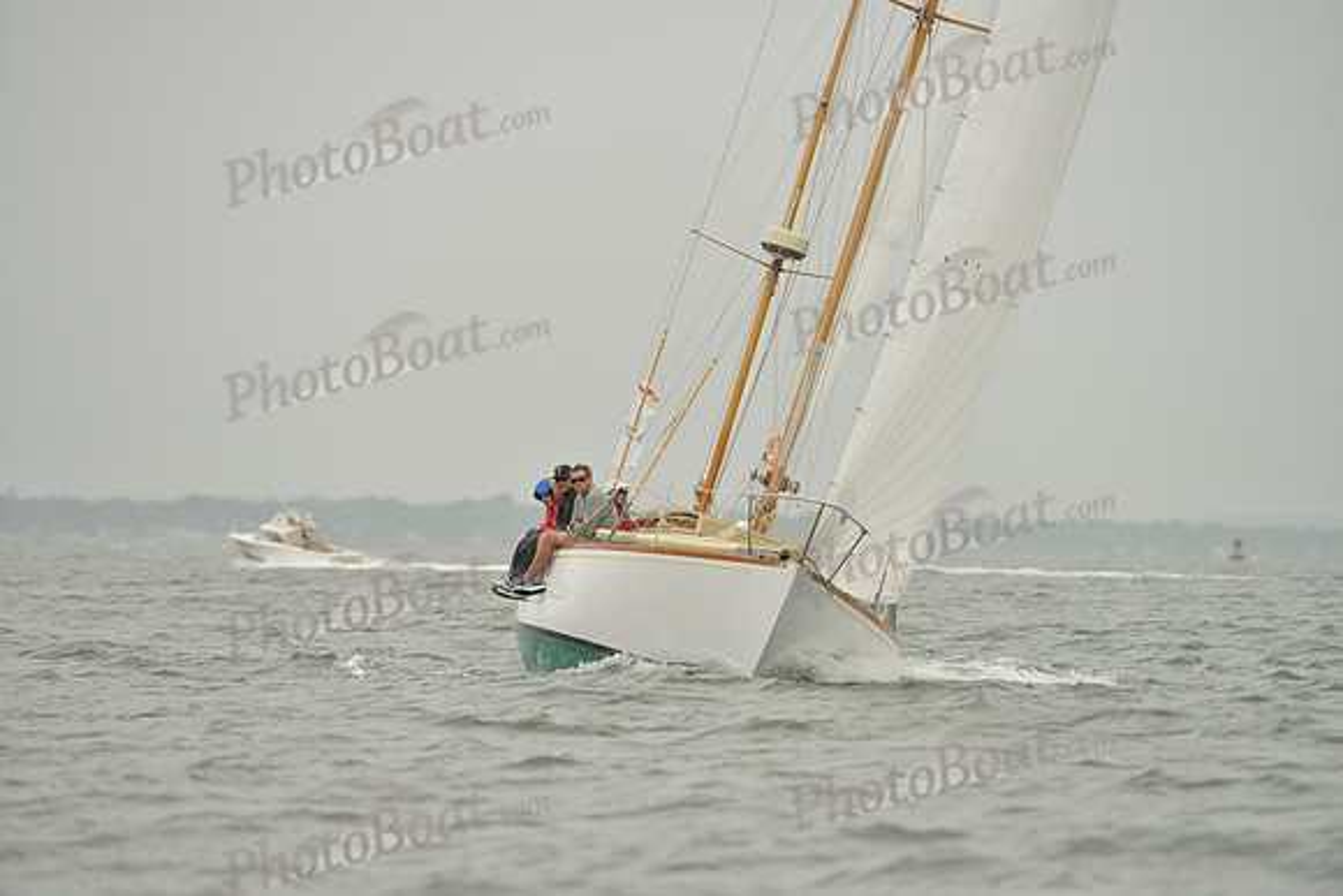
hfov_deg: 6.1
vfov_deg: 4.0
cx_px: 672
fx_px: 12686
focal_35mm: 340
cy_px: 448
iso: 400
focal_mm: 340
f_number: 4.5
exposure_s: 1/640
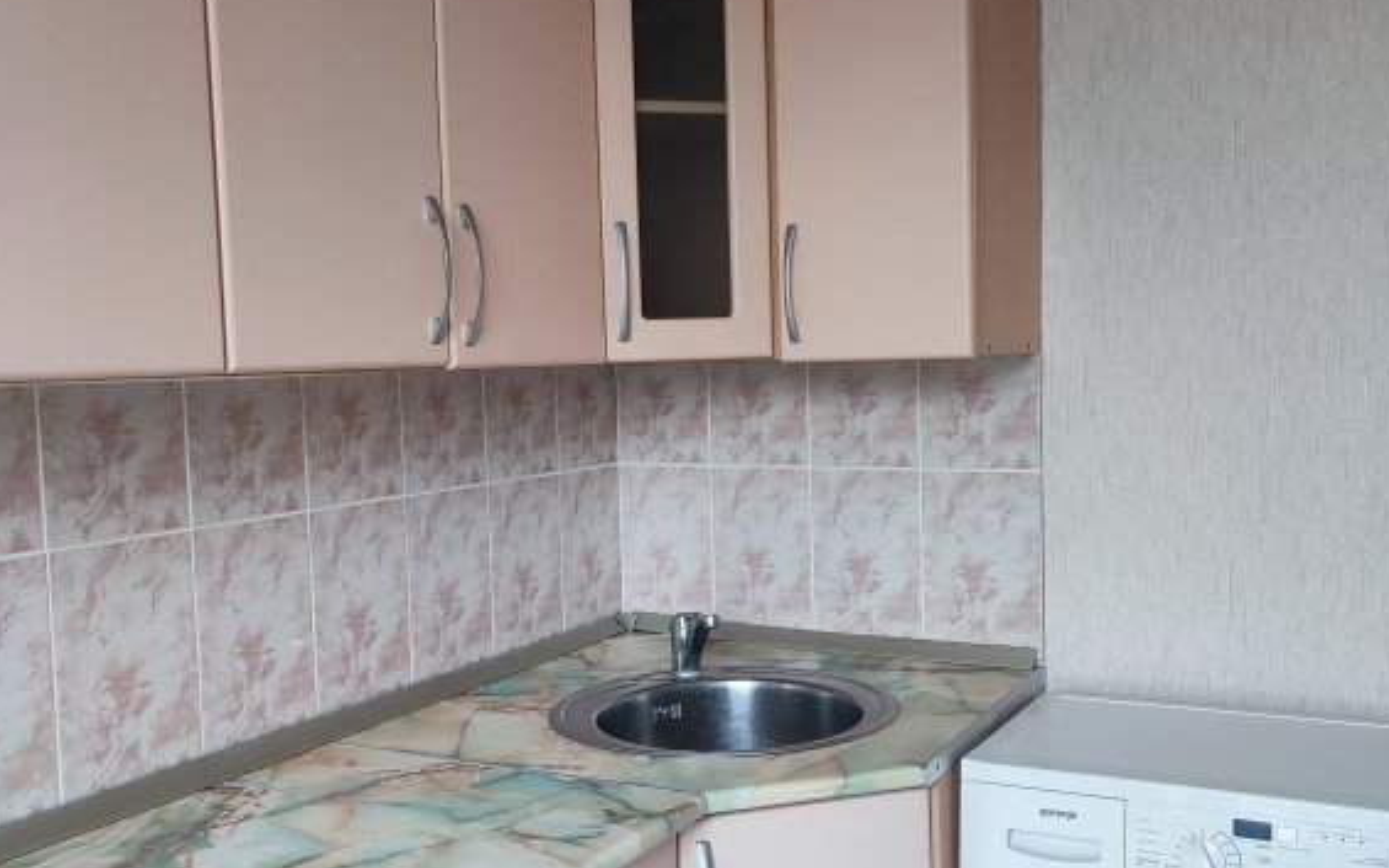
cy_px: 435
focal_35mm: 36
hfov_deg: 54.0
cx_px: 696
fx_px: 1363
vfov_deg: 35.3
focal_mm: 6.04
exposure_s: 1/33
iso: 432
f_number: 1.9
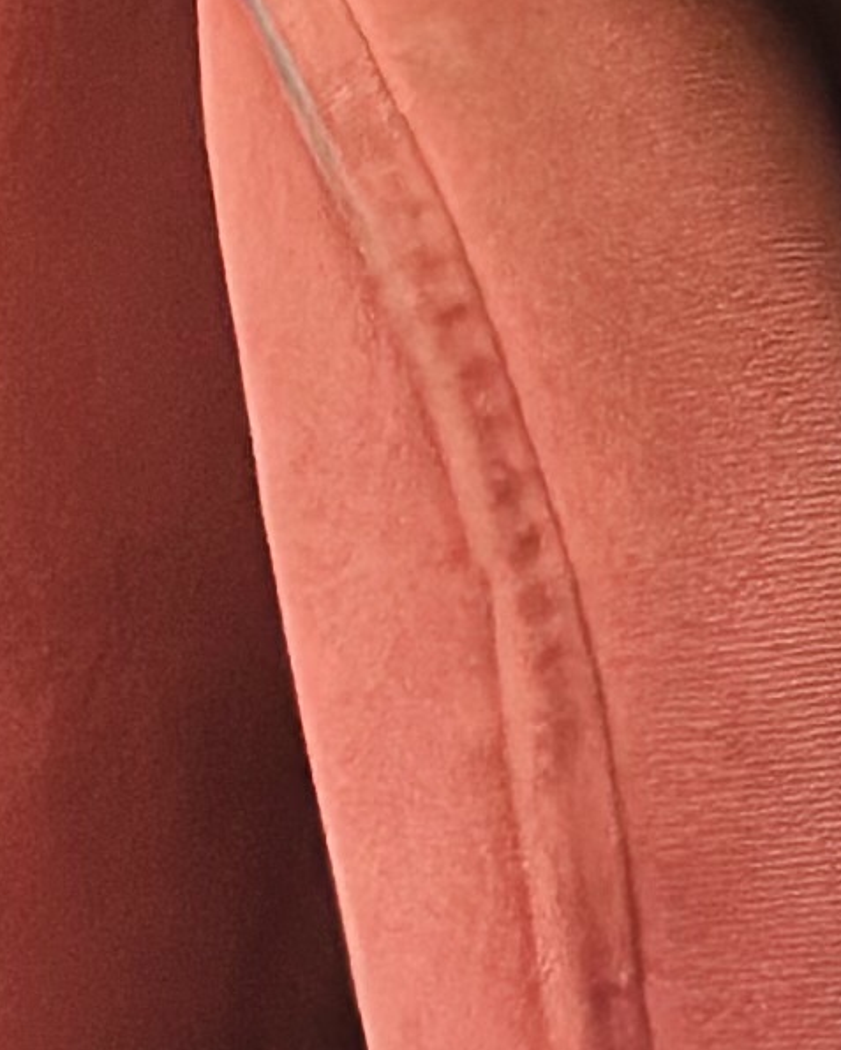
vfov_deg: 5.7
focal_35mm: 317
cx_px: 2475
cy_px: -2262
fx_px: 9860
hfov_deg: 4.7
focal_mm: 6.86
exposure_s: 1/25
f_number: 1.78
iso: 800
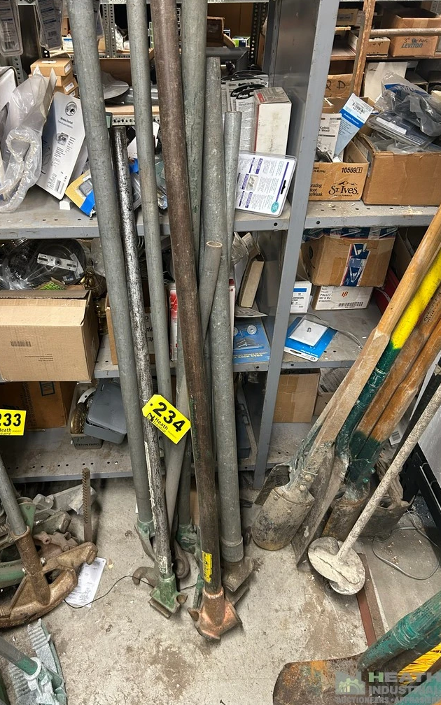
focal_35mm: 28
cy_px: 350
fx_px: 538
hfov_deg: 44.3
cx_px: 176
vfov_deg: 66.5
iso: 320
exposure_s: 1/60
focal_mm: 5.7
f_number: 1.5
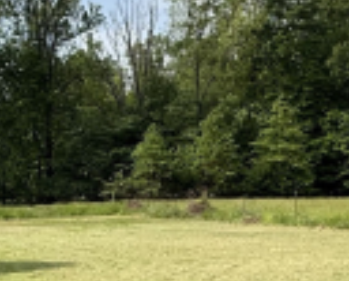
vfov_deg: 21.5
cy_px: 188
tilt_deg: -0.6
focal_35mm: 71
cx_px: 50
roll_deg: -2.0
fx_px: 735
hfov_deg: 26.0
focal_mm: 2.22
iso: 50
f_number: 2.2
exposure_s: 1/1464
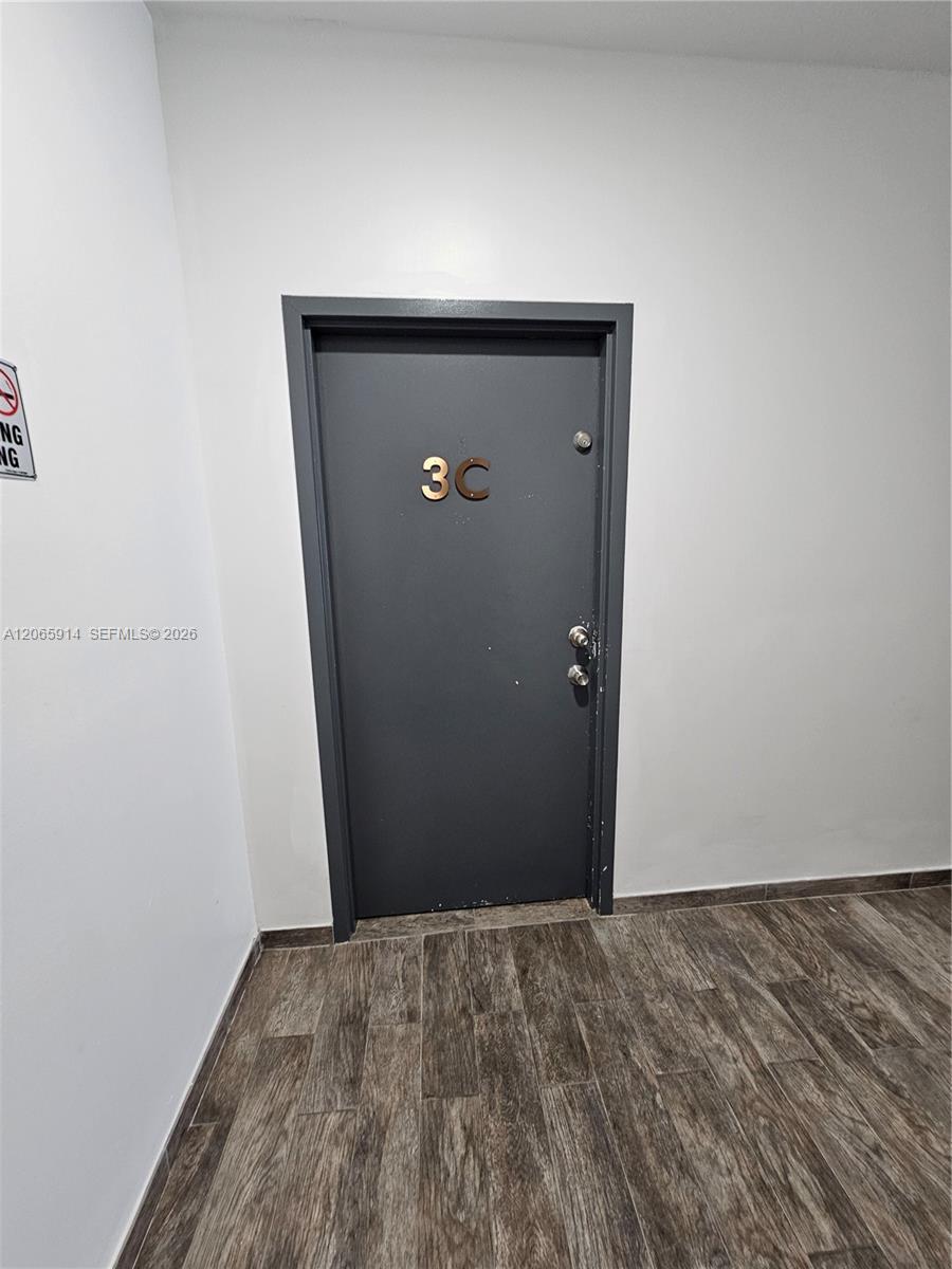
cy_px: 634
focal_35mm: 13
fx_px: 477
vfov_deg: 106.2
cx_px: 476
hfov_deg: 89.9
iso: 160
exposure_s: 1/60
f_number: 2.2
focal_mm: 2.2
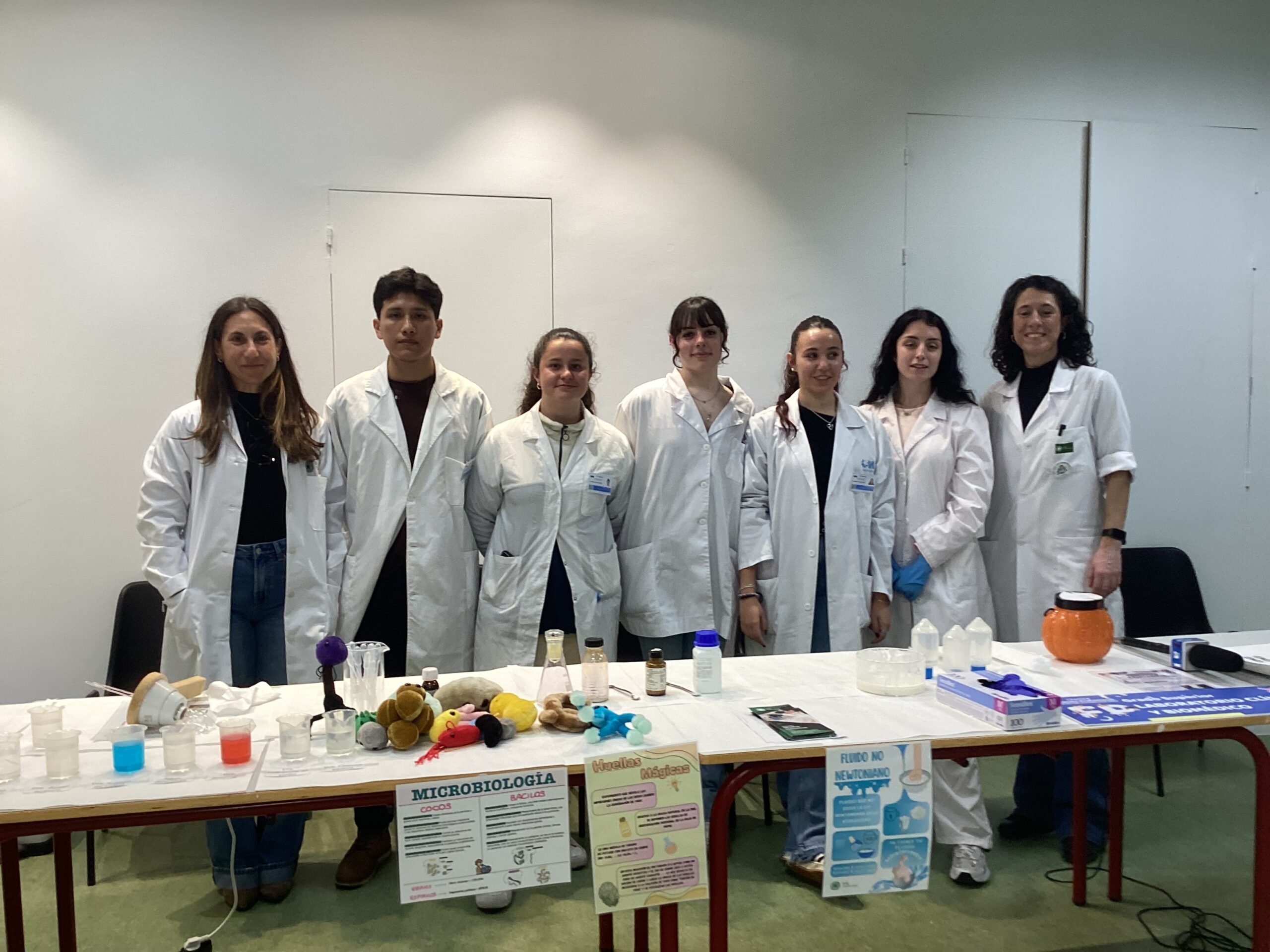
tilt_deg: -6.5
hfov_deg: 58.4
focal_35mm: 31
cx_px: 635
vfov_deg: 45.4
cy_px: 476
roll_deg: -1.6
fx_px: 1137
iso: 64
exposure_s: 1/50
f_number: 2.4
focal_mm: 3.3
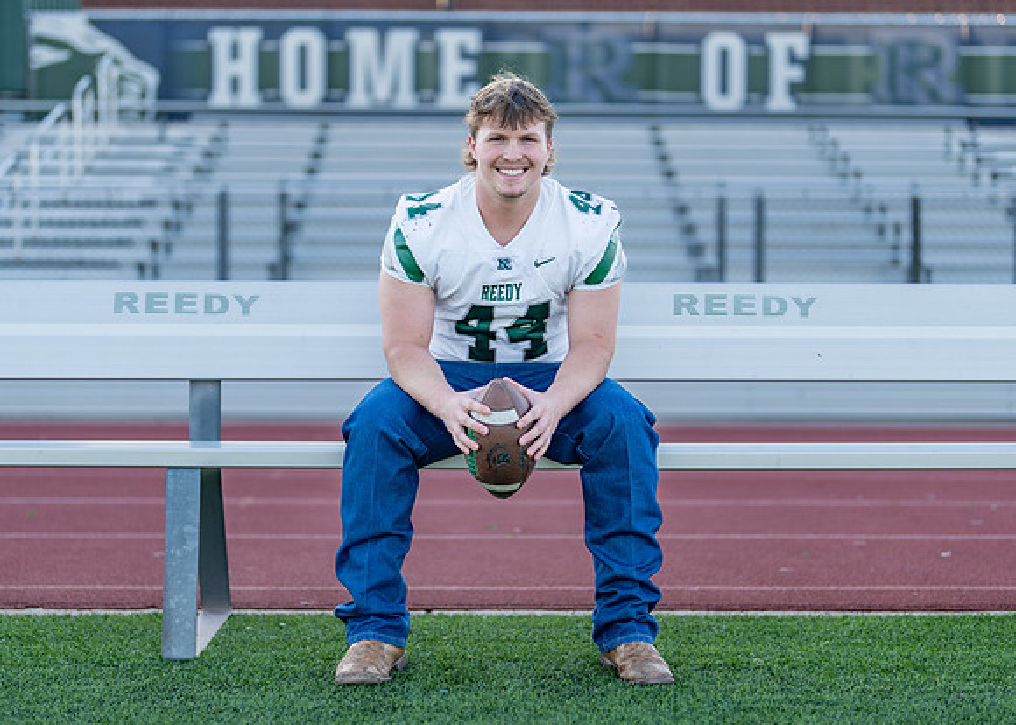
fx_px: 1898
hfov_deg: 30.0
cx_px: 502
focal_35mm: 66
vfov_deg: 21.6
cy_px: 371
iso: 100
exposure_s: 1/2000
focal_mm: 50
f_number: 1.2
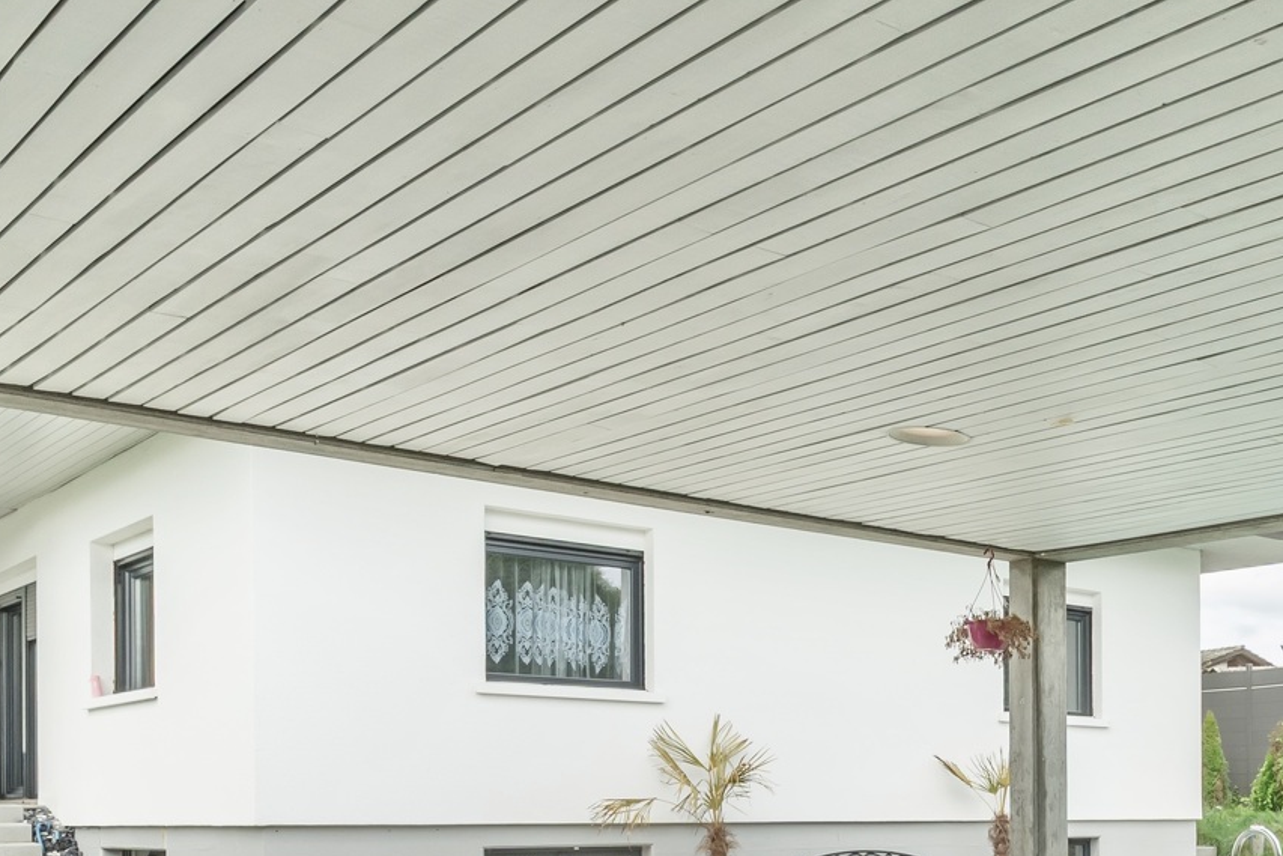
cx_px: 1403
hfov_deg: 38.6
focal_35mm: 42
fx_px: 1497
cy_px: 812
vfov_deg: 30.2
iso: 400
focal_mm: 14
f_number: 16
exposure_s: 1/60
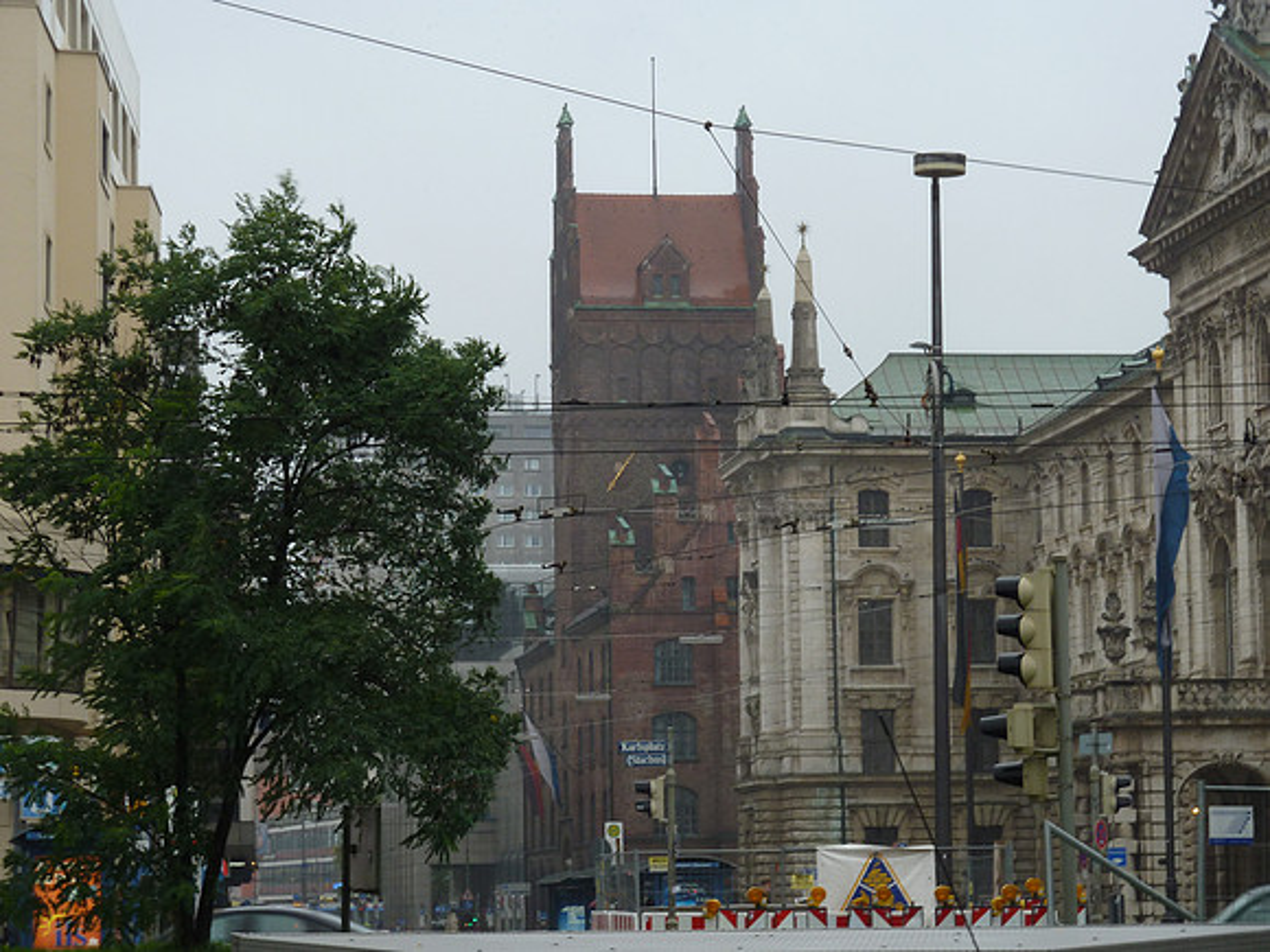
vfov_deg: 12.5
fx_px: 4366
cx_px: 635
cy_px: 476
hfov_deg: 16.6
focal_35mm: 119
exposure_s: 1/40
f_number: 4.4
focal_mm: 19.5
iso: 100
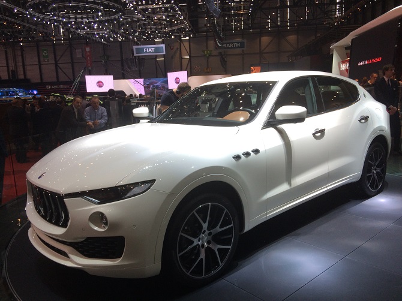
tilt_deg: -9.0
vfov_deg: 48.2
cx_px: 201
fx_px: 337
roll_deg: +3.5
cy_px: 150
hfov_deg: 61.7
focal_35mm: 29
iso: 50
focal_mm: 4.15
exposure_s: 1/100
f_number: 2.2
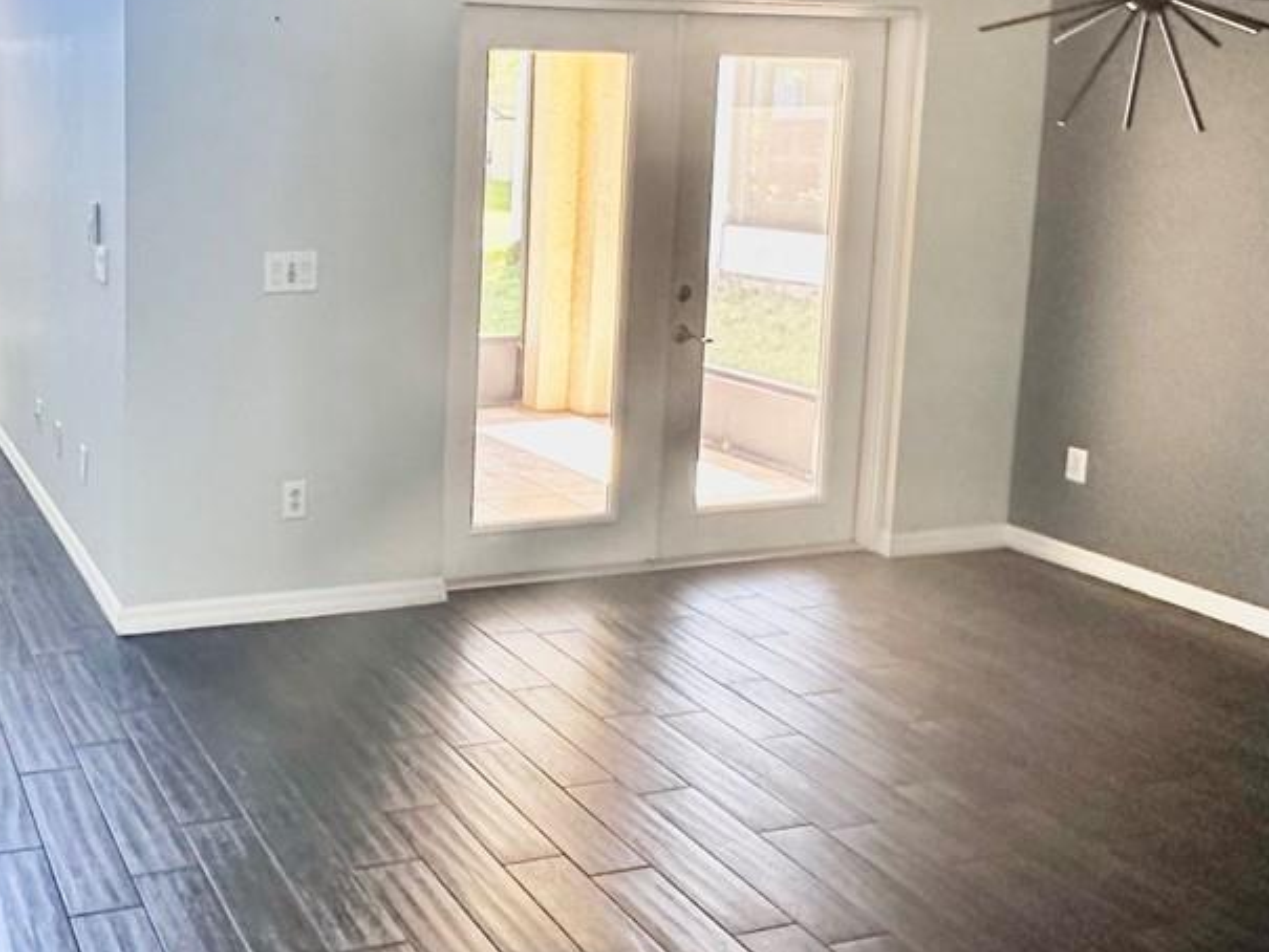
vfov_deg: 38.1
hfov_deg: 46.6
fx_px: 1357
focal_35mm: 37
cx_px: 201
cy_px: 285
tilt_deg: -5.2
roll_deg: -1.9
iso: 200
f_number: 2.2
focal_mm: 2.22
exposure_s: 1/120
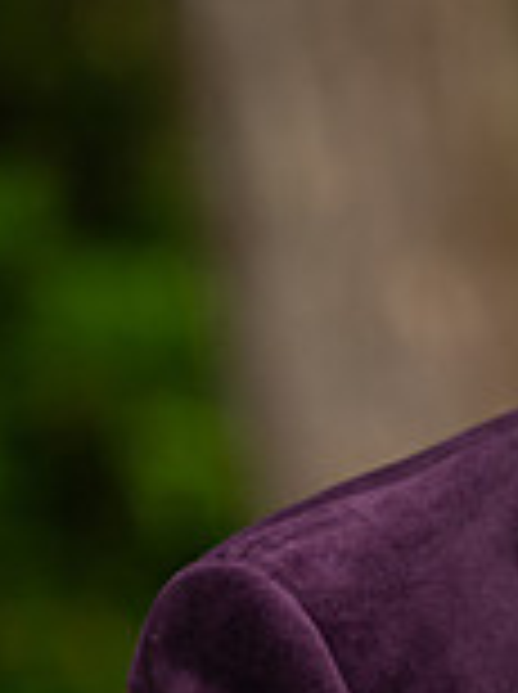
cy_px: 425
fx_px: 9804
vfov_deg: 4.1
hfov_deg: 3.0
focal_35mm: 490
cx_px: 1140
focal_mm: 135
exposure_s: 1/200
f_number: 3.5
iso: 250
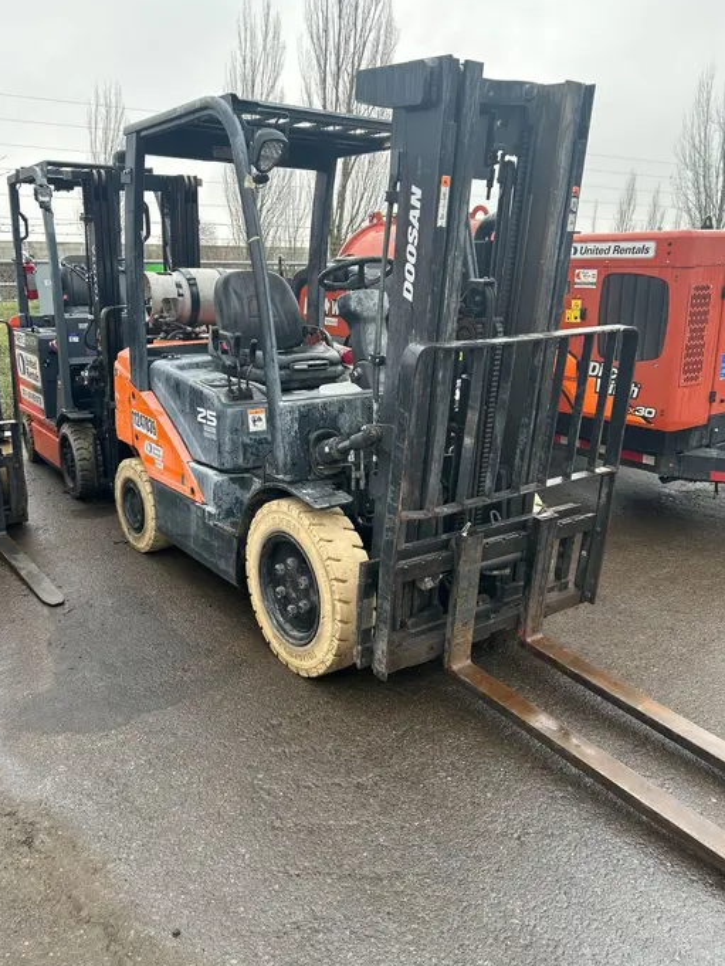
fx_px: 782
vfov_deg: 63.4
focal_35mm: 28
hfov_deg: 49.7
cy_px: 480
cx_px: 345
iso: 50
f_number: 1.5
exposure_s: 1/230
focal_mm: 5.7
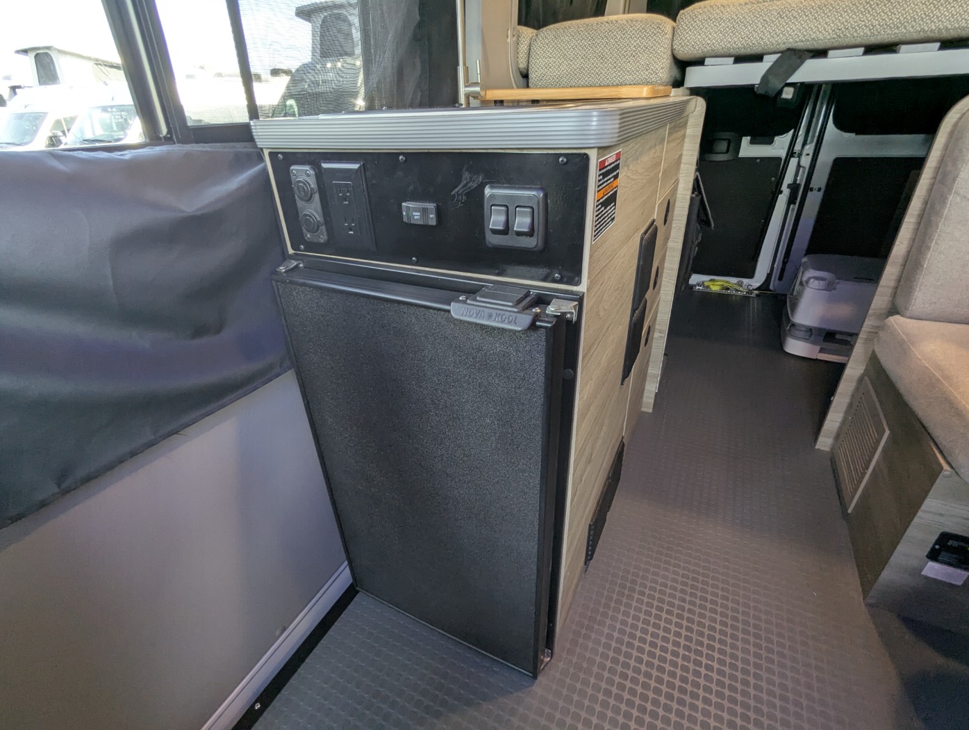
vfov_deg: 78.2
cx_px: 484
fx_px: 448
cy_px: 365
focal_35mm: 16
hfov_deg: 94.4
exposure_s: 1/36.4
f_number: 2.2
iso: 94
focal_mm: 2.35
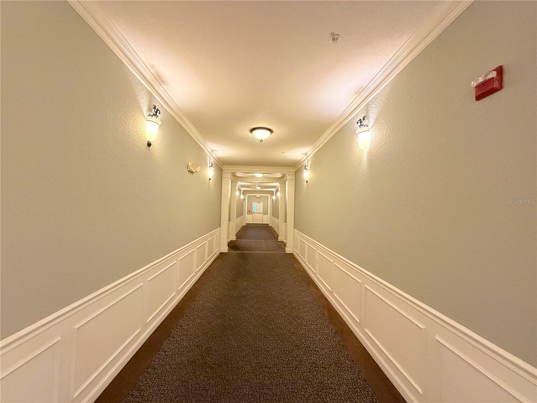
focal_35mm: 14
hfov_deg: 102.1
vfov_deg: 85.7
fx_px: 217
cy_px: 202
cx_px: 268
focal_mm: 2.22
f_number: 2.2
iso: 500
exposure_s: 1/60
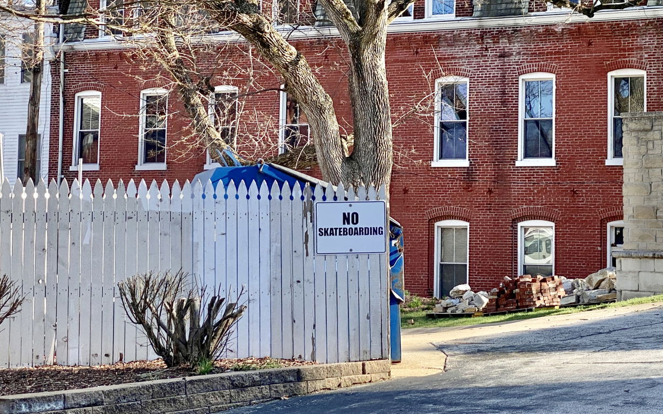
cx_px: 415
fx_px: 1572
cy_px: 109
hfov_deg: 23.8
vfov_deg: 15.0
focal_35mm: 87
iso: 20
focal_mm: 6
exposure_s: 1/786
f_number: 2
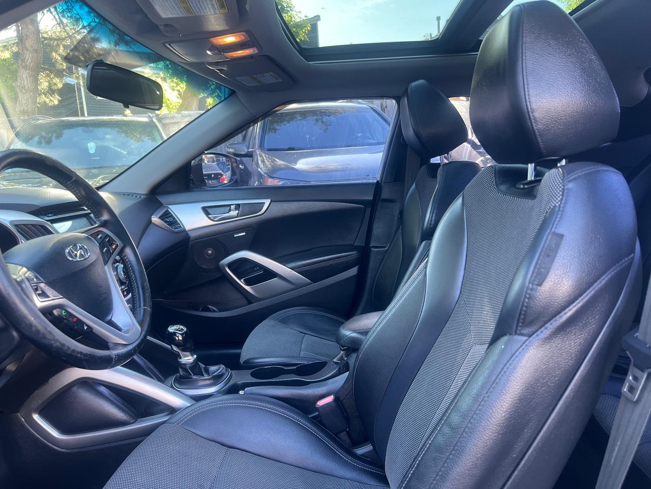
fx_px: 489
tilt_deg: -7.2
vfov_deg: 53.1
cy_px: 244
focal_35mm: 26
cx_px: 326
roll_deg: +4.4
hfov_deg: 67.3
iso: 100
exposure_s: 1/121
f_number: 1.5
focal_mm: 5.7
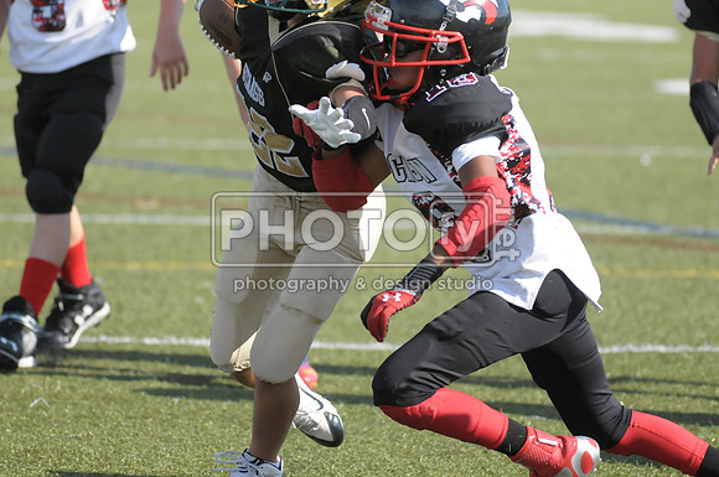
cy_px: 238
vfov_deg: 4.6
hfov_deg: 6.9
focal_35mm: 300
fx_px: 5983
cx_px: 360
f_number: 4
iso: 1600
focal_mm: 200
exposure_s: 1/5000
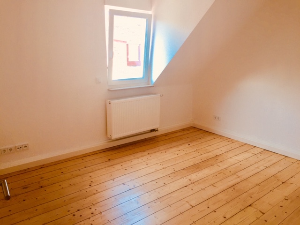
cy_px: 112
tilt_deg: -13.2
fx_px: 251
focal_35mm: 29
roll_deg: -0.5
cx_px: 150
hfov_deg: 61.7
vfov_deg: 48.2
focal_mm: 4.15
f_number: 2.2
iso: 32
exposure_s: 1/50
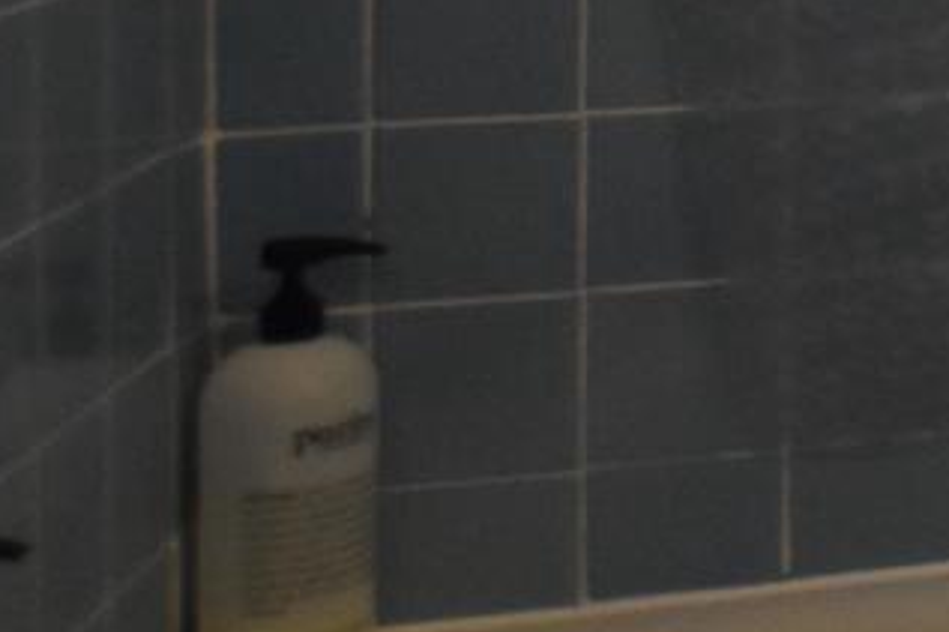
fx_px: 2556
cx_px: 2503
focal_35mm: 97
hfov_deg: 13.1
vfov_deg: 13.1
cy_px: -385
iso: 1800
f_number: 3.5
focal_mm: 10
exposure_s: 1/125
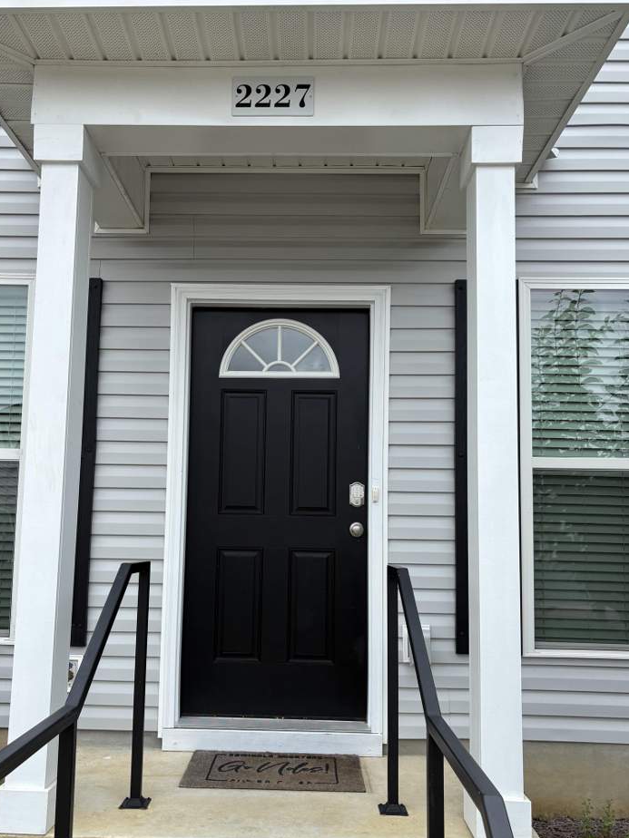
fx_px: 727
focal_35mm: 30
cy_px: 468
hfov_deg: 46.7
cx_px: 284
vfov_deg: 59.8
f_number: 1.6
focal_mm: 5.96
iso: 50
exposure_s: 1/1587
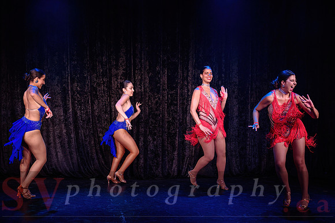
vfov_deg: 28.5
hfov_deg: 41.7
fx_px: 439
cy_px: 125
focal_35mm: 47
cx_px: 167
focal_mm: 41
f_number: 3.2
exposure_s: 1/500
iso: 1600
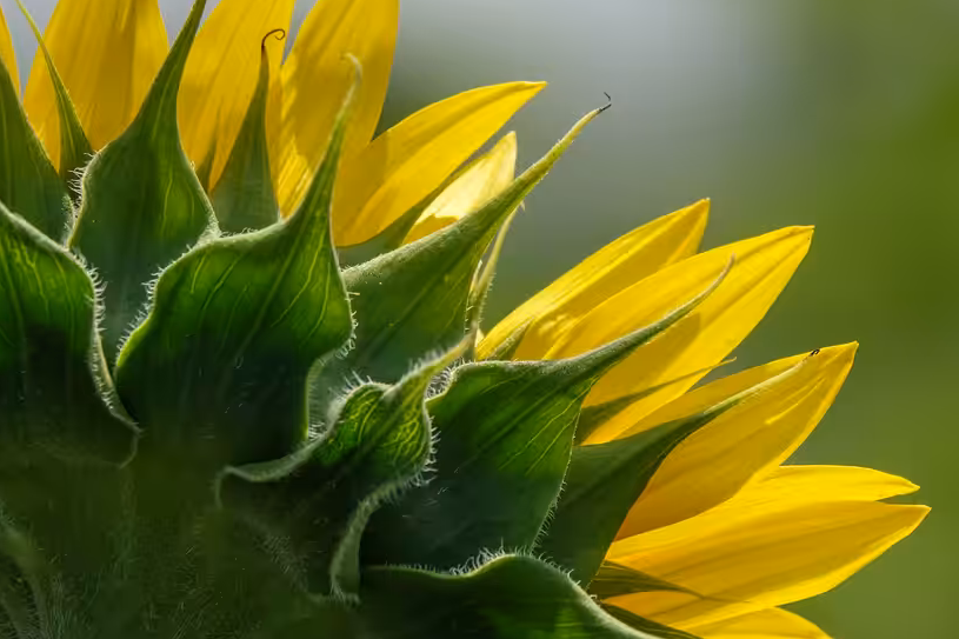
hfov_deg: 2.9
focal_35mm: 714
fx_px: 19015
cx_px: 619
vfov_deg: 1.9
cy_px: 309
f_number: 5
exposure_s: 1/640
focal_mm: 177.86
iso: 100
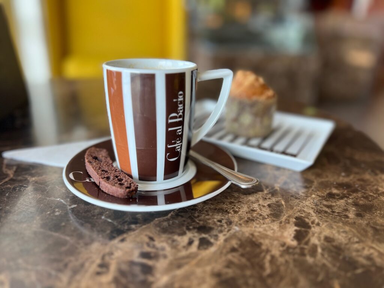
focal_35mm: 26
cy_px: 144
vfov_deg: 53.1
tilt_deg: -20.8
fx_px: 288
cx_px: 192
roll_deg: -1.5
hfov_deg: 67.3
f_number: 1.5
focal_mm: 5.7
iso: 40
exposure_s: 1/61
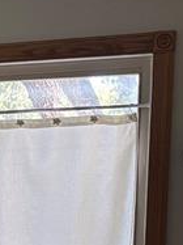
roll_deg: -0.9
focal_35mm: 107
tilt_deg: -5.5
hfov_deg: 12.7
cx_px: -135
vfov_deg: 17.7
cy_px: 275
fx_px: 755
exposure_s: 1/60
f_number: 1.6
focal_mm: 5.96
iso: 160
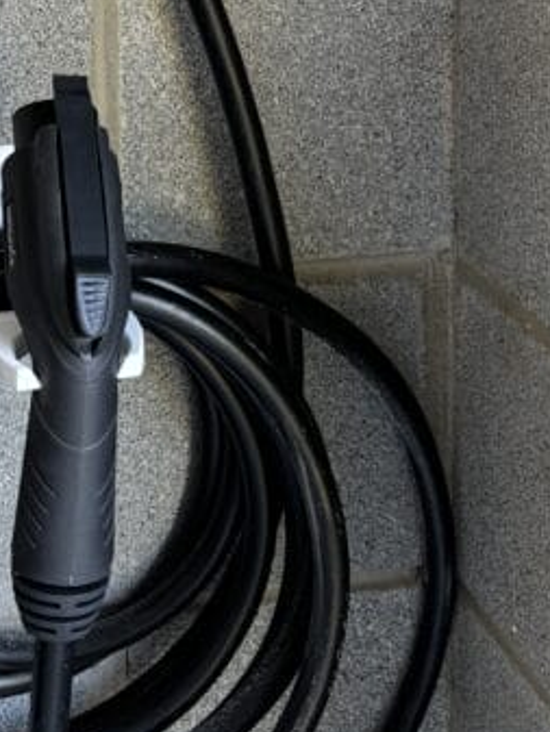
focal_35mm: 79
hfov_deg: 18.4
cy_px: -141
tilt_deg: -7.3
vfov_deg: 22.8
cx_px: 85
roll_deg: +0.1
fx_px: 1673
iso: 100
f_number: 1.6
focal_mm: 5.96
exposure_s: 1/120
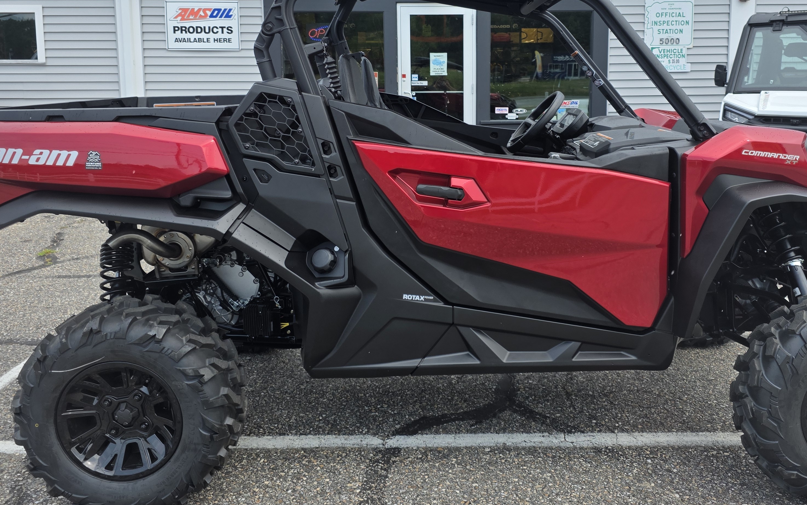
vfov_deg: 37.9
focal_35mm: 33
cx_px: 446
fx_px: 726
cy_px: 168
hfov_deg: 58.0
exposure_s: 1/2558
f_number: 1.7
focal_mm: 6.3
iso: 80
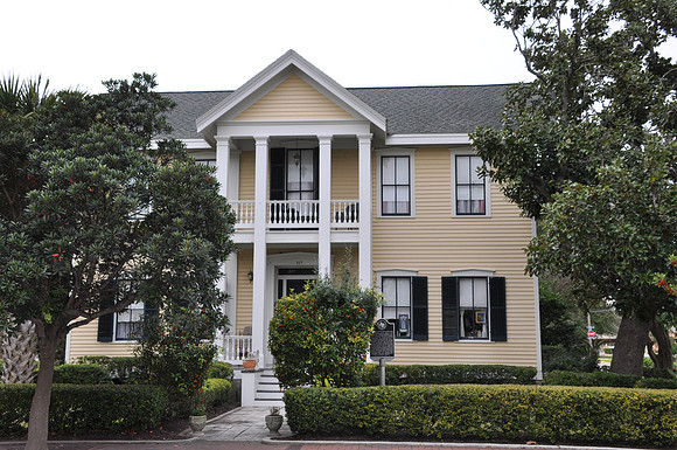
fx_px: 789
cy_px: 225
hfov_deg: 46.5
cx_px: 338
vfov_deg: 31.8
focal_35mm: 42
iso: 200
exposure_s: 1/80
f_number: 9
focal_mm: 28
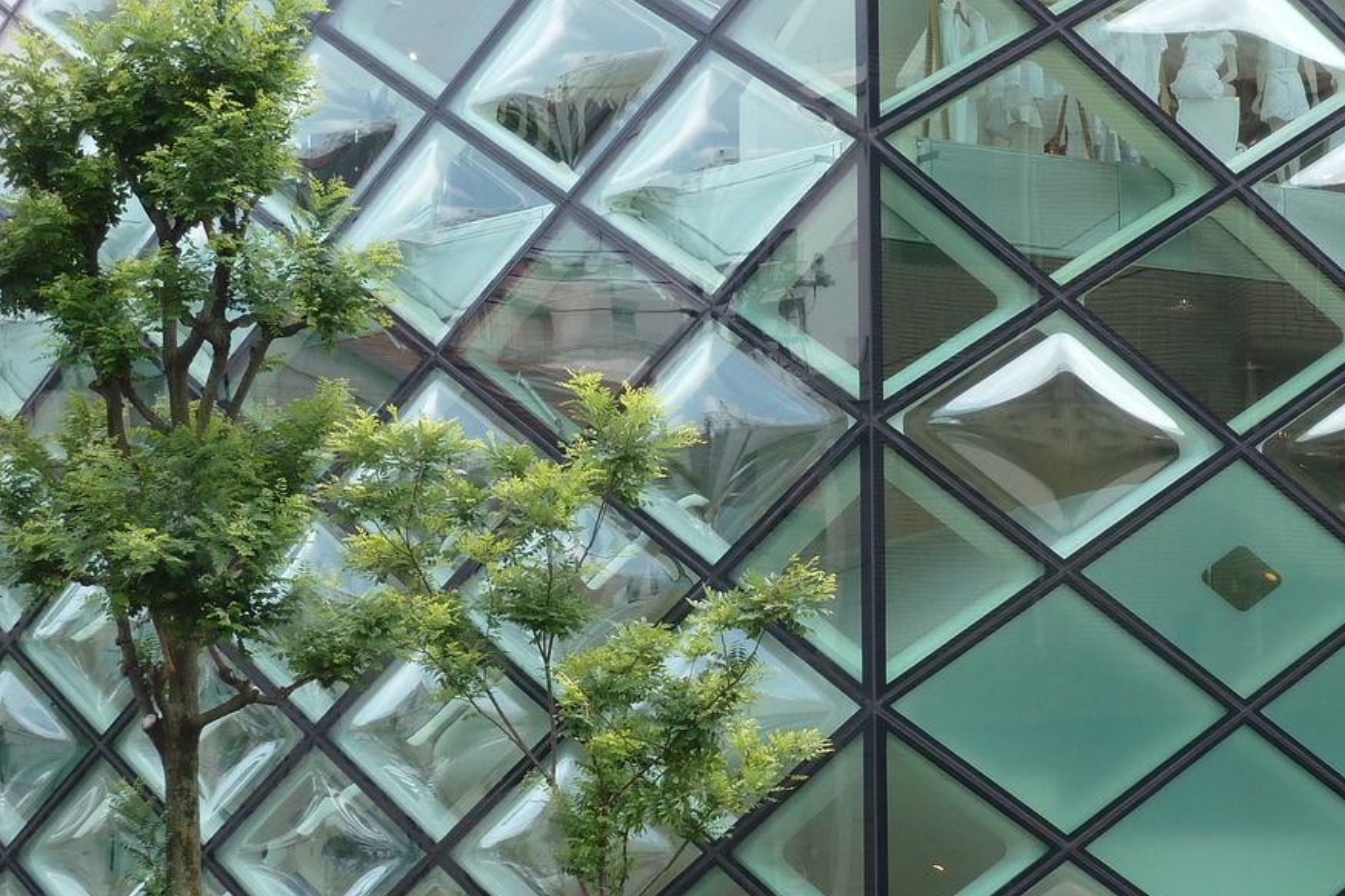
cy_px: 659
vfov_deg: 17.0
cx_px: 1022
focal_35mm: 80
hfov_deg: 25.1
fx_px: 2988
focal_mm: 6.9
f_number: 4
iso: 80
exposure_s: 1/125
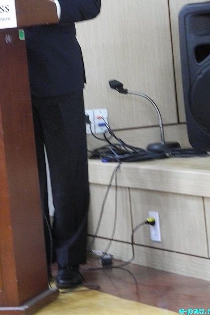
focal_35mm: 155
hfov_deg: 8.8
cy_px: 67
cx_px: 37
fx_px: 1358
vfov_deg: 13.2
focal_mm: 20.1
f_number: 4.5
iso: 400
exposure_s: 1/5
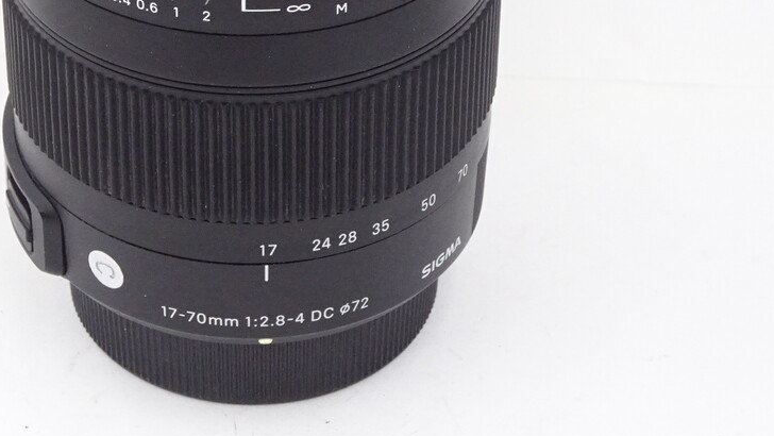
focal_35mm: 140
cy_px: 1
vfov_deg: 8.6
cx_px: 240
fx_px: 2874
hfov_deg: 15.3
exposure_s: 1/80
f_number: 5
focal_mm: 13.26
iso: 640
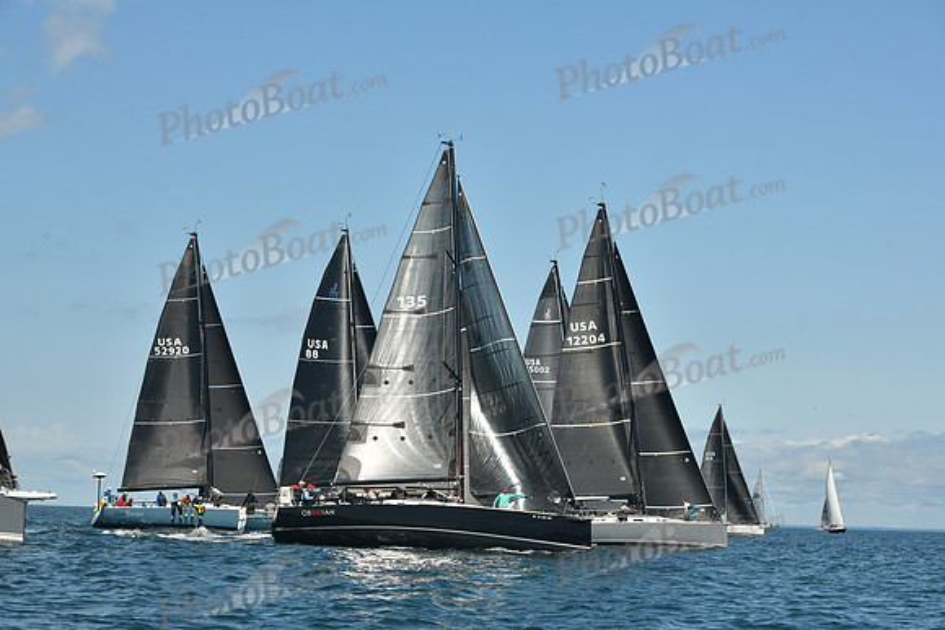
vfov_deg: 19.5
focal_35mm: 70
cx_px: 472
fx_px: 1838
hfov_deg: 28.8
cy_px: 315
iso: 320
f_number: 9
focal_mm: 70
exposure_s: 1/640
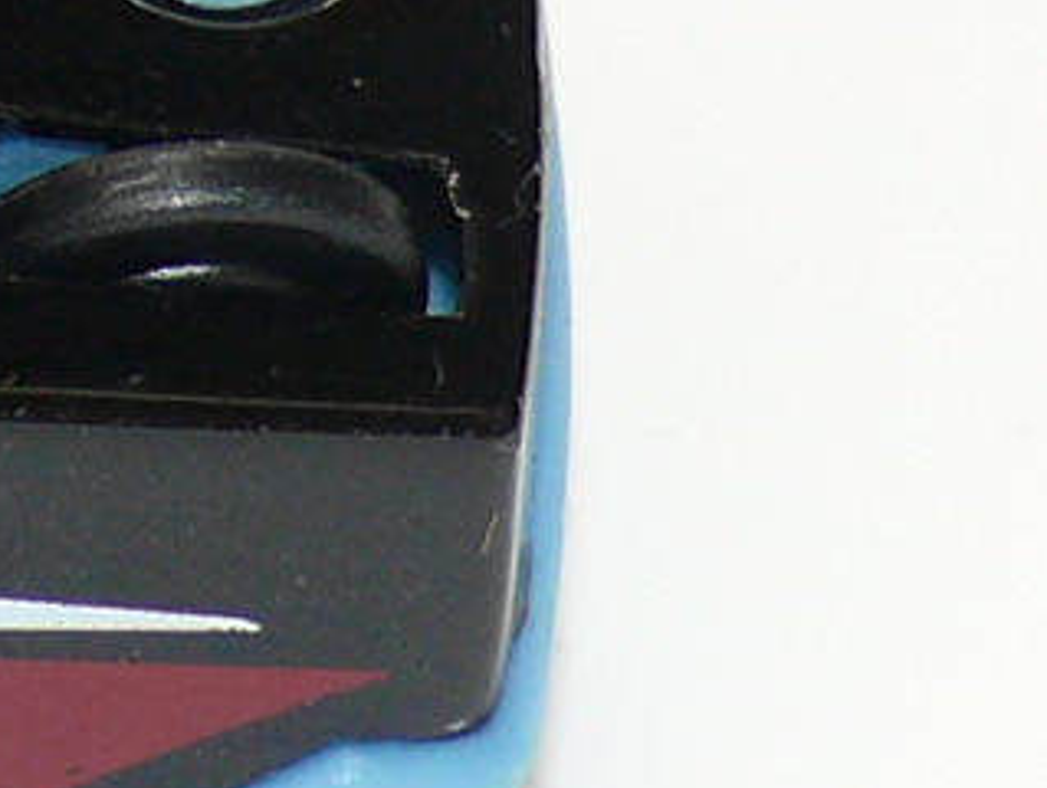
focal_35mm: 516
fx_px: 15625
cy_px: -161
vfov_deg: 2.9
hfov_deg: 3.8
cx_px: -1326
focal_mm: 13.6
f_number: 4
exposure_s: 1/30
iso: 100
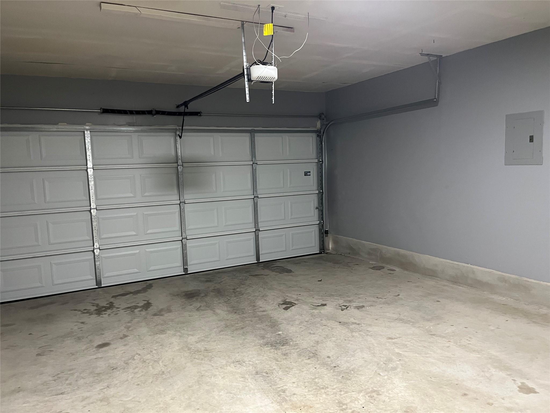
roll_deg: +1.2
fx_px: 413
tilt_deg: -6.1
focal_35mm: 26
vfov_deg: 53.1
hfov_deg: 67.3
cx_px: 275
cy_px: 206
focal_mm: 5.1
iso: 500
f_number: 1.6
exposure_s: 1/40
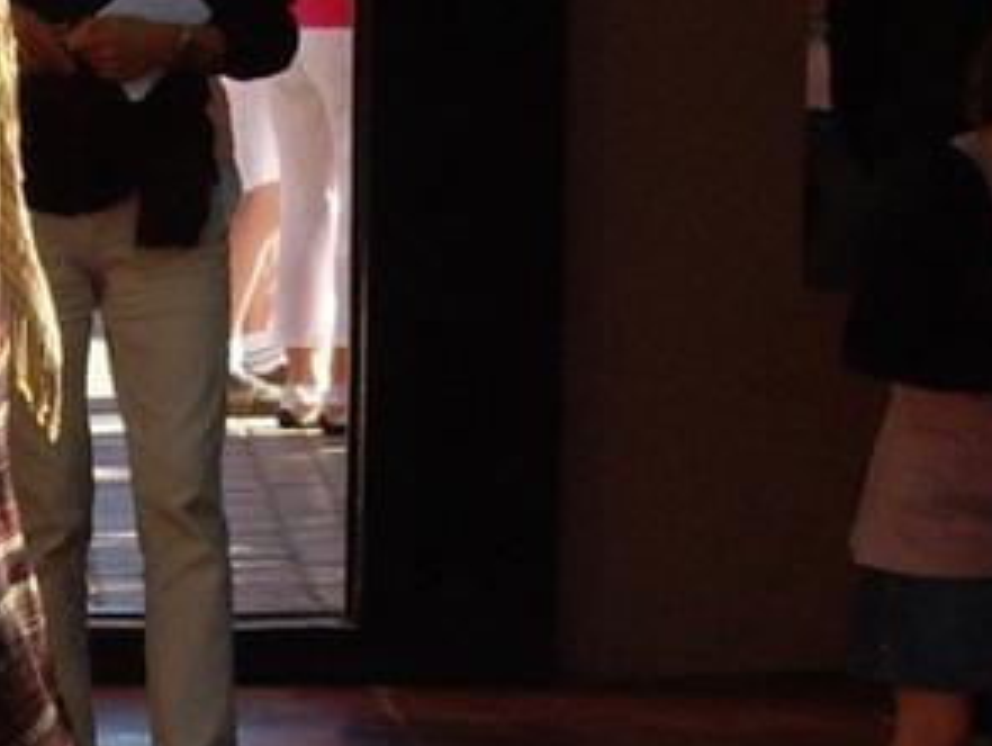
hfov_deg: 8.0
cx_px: 91
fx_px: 7113
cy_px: 807
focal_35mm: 248
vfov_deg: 6.0
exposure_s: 1/500
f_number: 2.8
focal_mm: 7.9
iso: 100
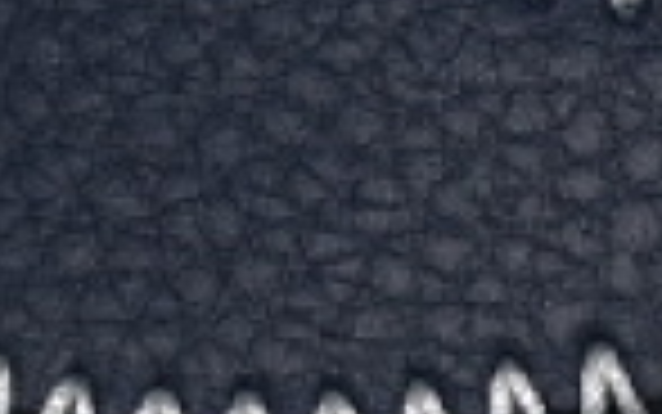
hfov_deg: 3.7
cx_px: 946
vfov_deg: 2.3
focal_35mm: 562
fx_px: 10143
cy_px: 554
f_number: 7.1
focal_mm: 50
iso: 160
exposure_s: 1/60
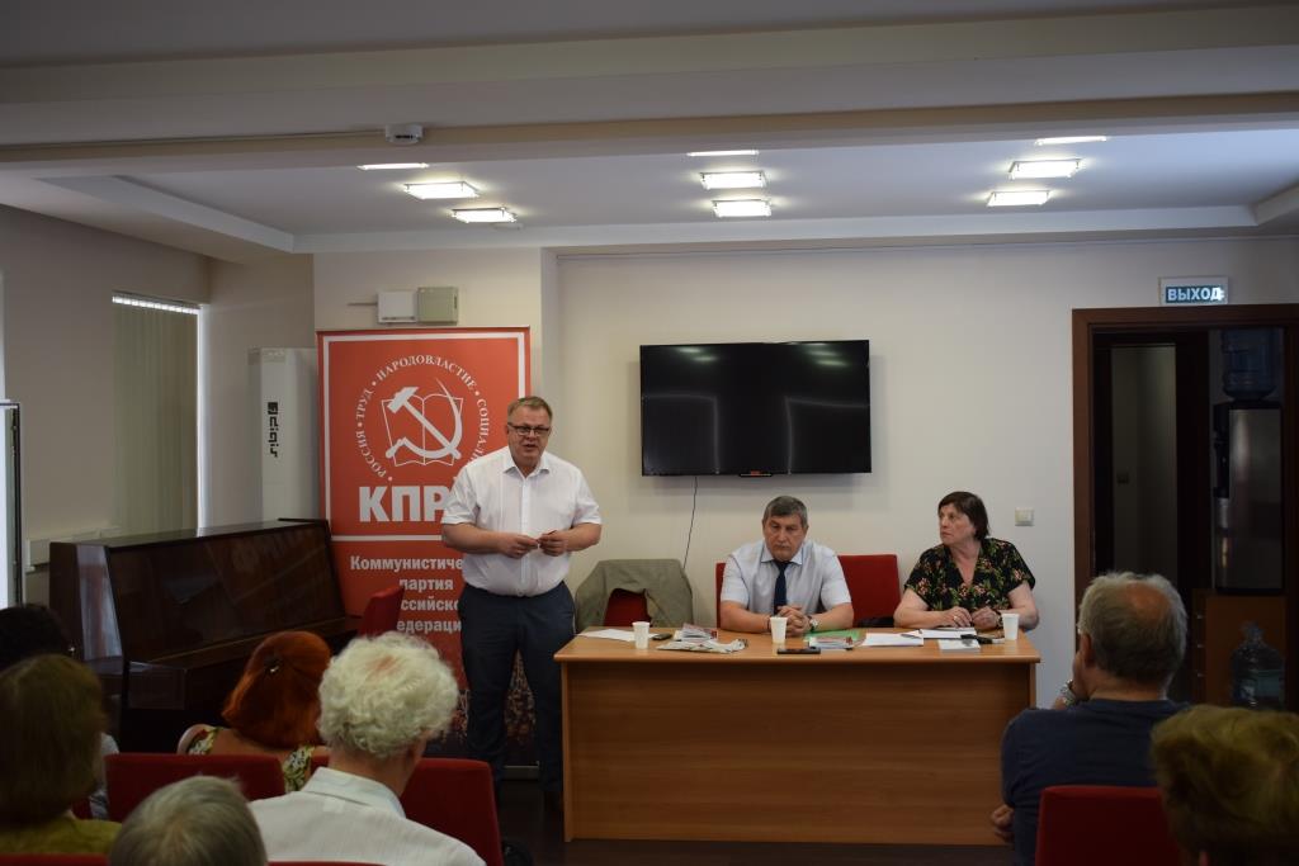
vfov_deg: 31.9
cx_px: 650
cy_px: 433
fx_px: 1516
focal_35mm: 42
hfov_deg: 46.4
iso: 400
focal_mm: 28
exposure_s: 1/60
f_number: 4.2
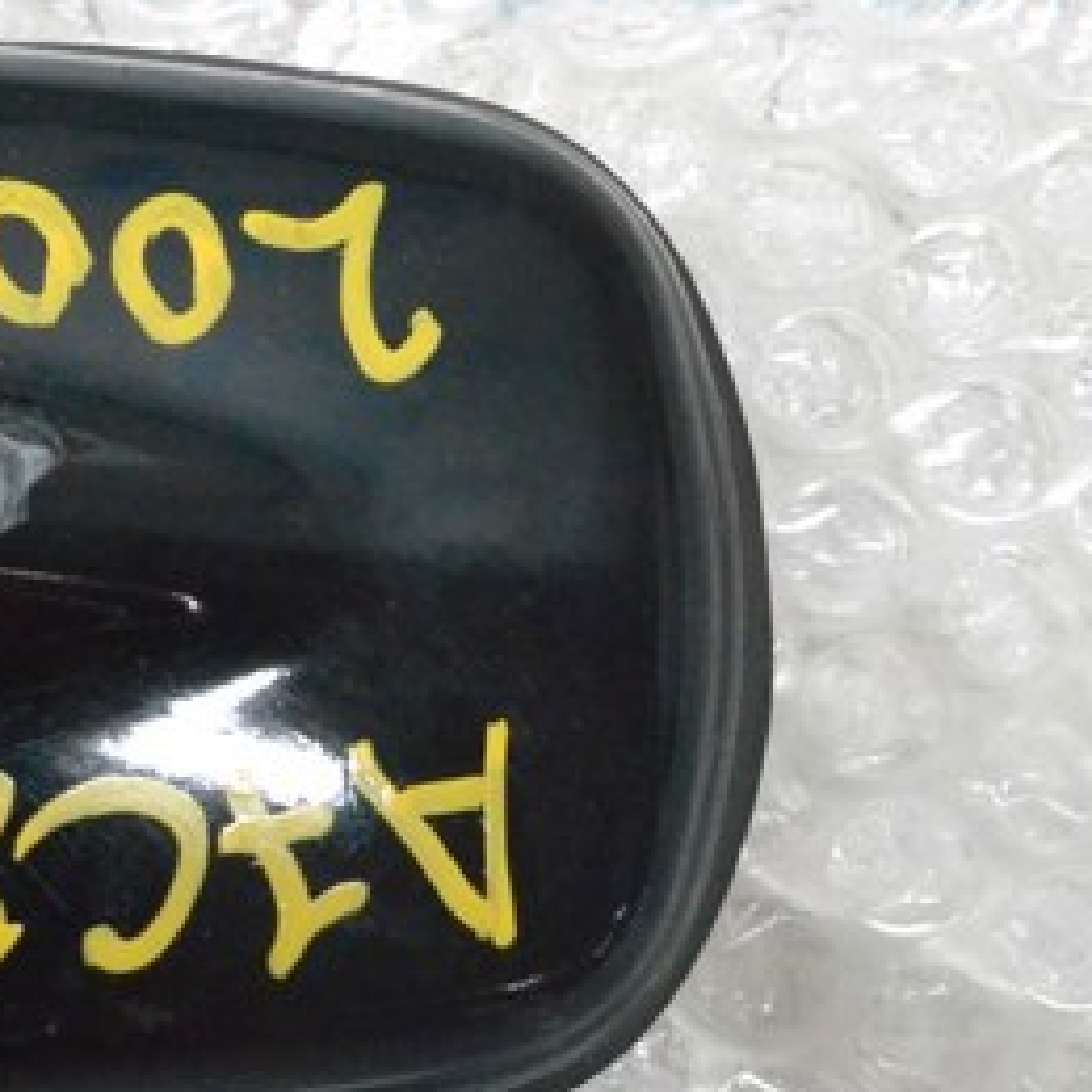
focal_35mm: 113
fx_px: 4033
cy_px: 454
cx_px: 4
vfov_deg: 15.4
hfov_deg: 15.2
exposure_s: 1/125
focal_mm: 36
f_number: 10
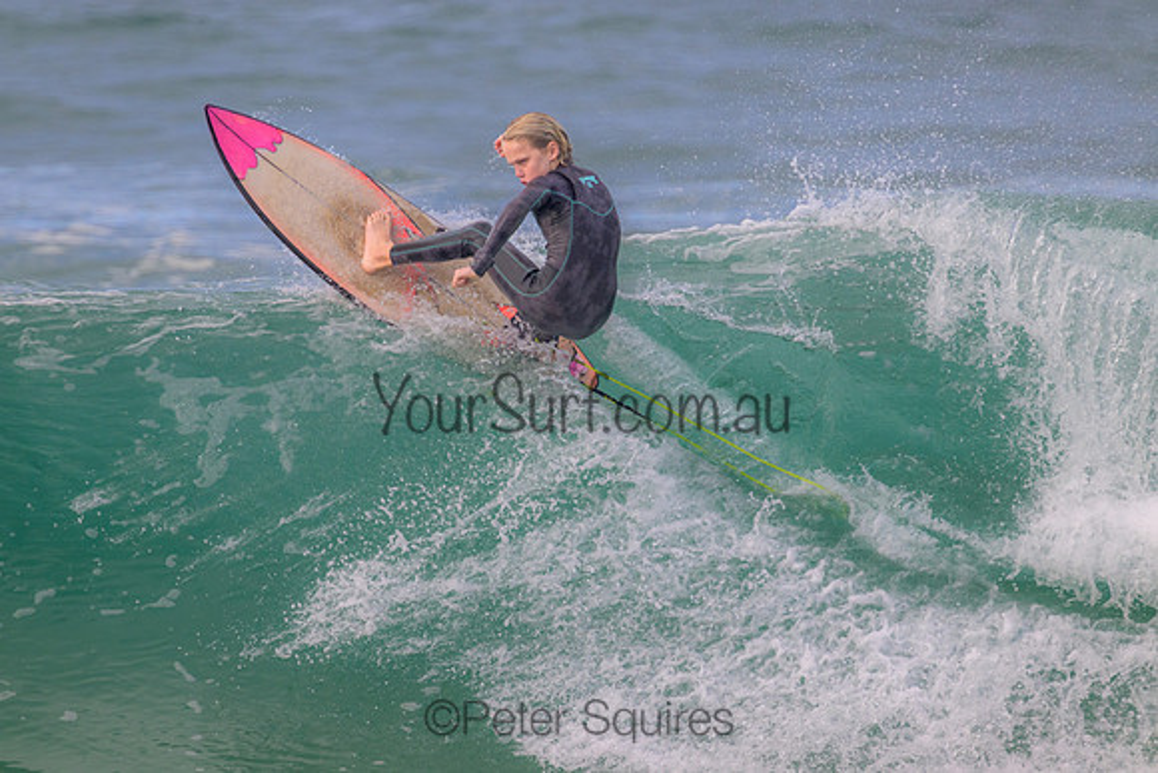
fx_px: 25738
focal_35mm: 800
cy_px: 386
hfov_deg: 2.6
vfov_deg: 1.7
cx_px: 579
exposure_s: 1/1250
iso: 1400
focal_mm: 800
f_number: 11
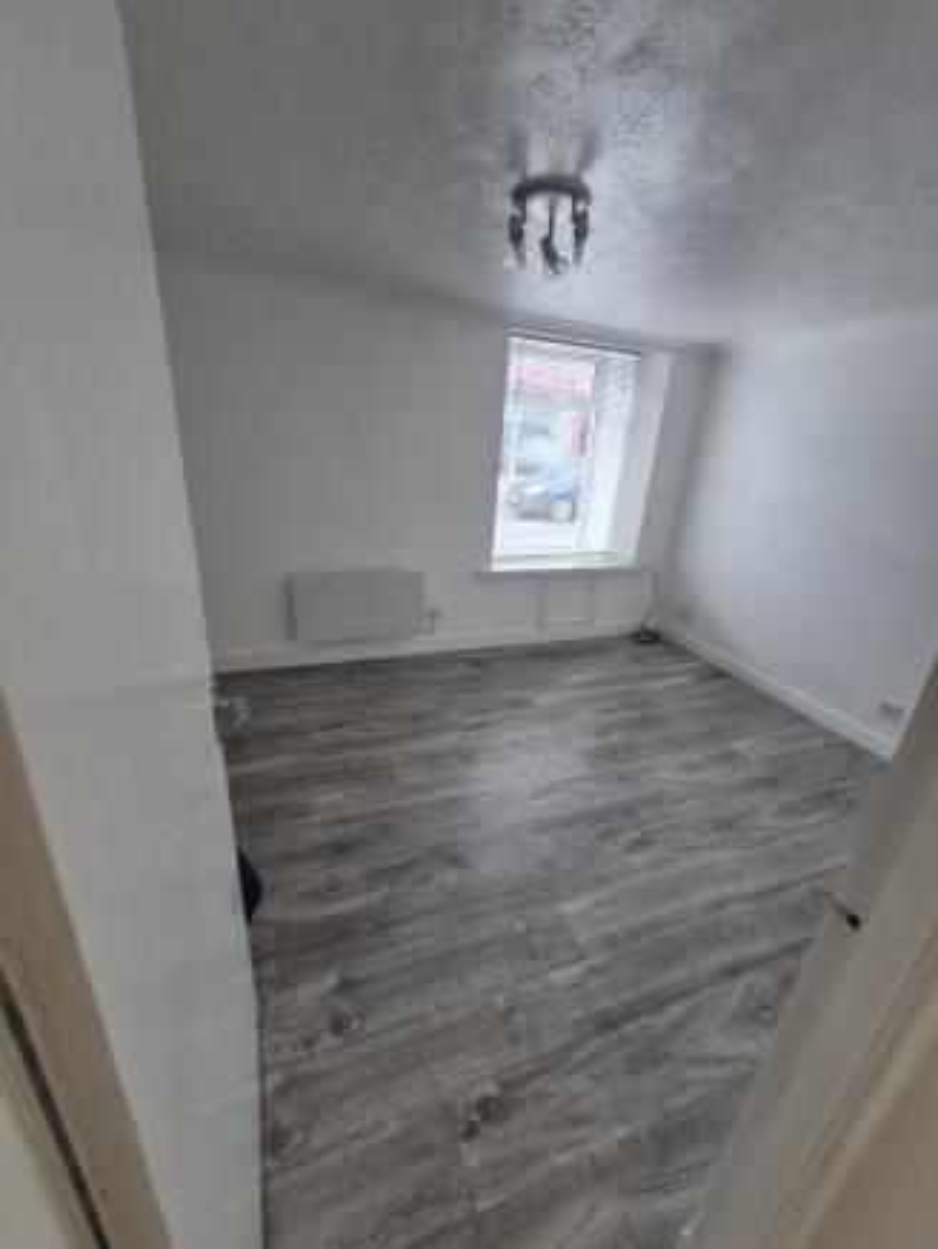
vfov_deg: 106.2
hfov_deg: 89.9
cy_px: 624
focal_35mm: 13
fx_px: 469
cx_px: 469
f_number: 2.2
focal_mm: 1.74
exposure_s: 1/50
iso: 250
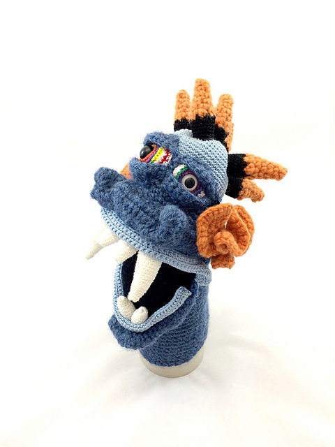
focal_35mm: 29
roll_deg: +1.8
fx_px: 374
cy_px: 224
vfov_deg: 61.7
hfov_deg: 48.2
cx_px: 168
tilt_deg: -38.0
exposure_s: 1/60
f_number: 2.2
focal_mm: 4.15
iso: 50
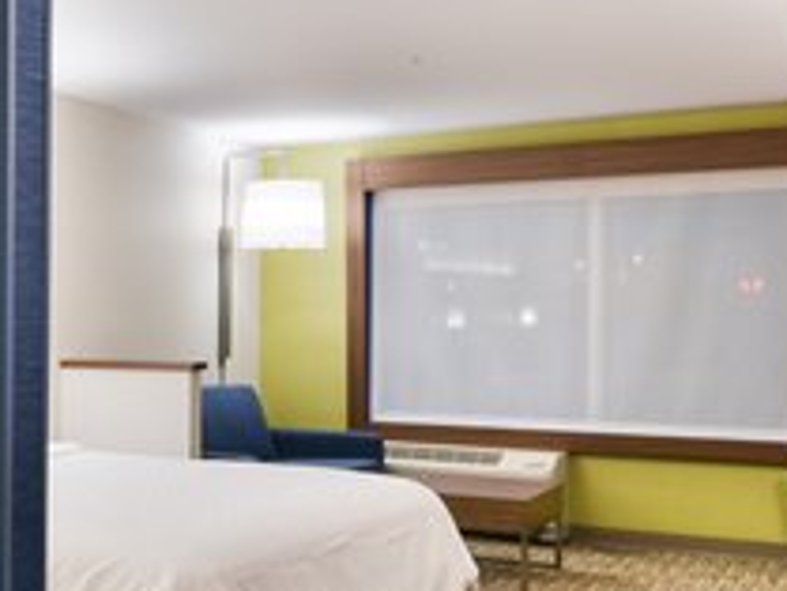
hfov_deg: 28.1
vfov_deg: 24.8
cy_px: 358
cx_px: -185
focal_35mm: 59
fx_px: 1342
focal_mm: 16
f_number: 2.8
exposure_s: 1/15
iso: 100
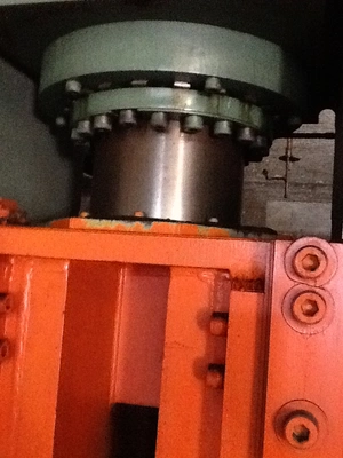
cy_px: 229
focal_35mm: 32
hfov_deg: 44.2
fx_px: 423
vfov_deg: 56.8
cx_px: 172
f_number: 2.4
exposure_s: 1/15
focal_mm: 2.03
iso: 800
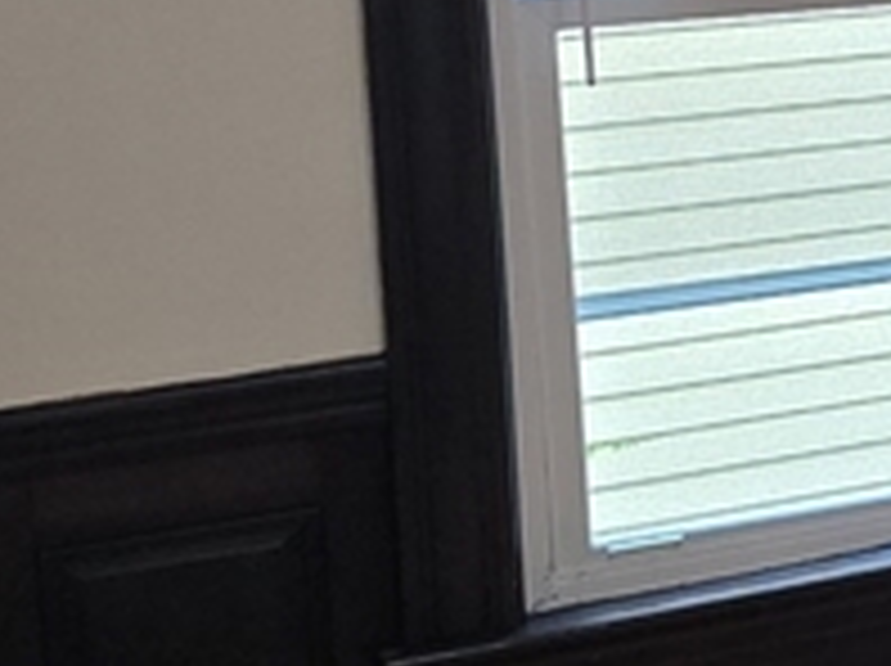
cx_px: 2034
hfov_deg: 13.1
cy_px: -54
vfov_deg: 12.2
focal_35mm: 119
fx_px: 3059
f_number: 1.7
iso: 640
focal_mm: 6.3
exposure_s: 1/120
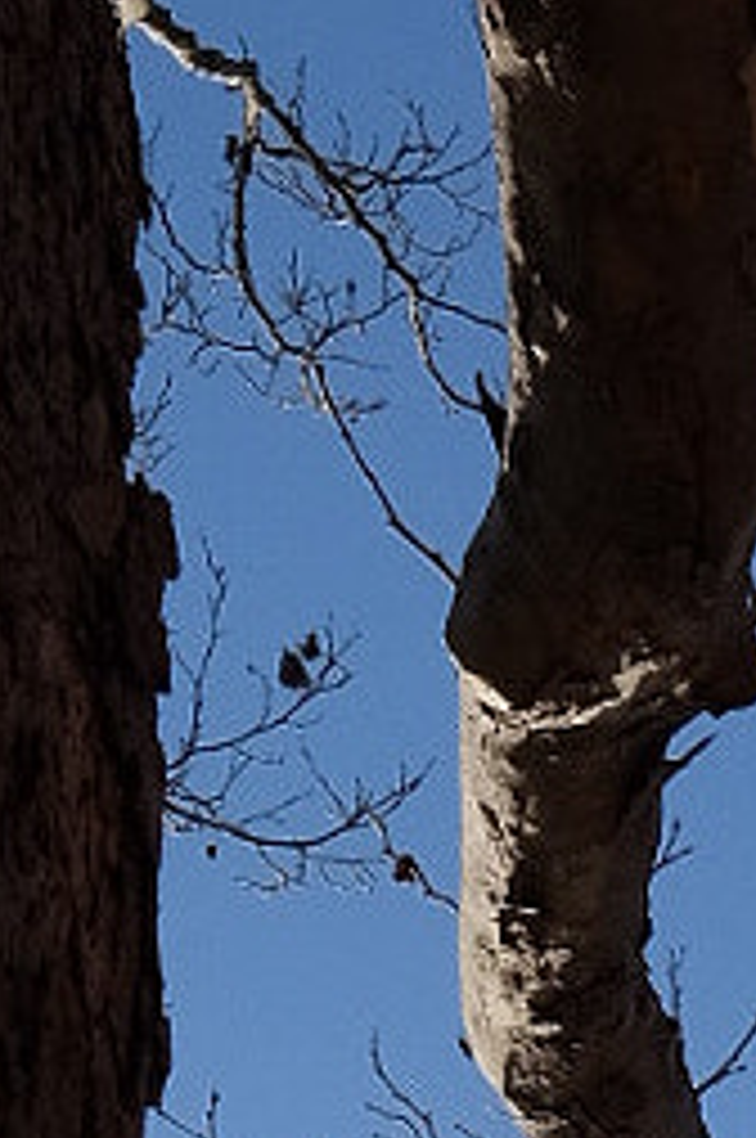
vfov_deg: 11.3
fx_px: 4801
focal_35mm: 152
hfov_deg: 8.9
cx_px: 970
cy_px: 2717
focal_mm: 16
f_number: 14
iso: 800
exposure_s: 1/400
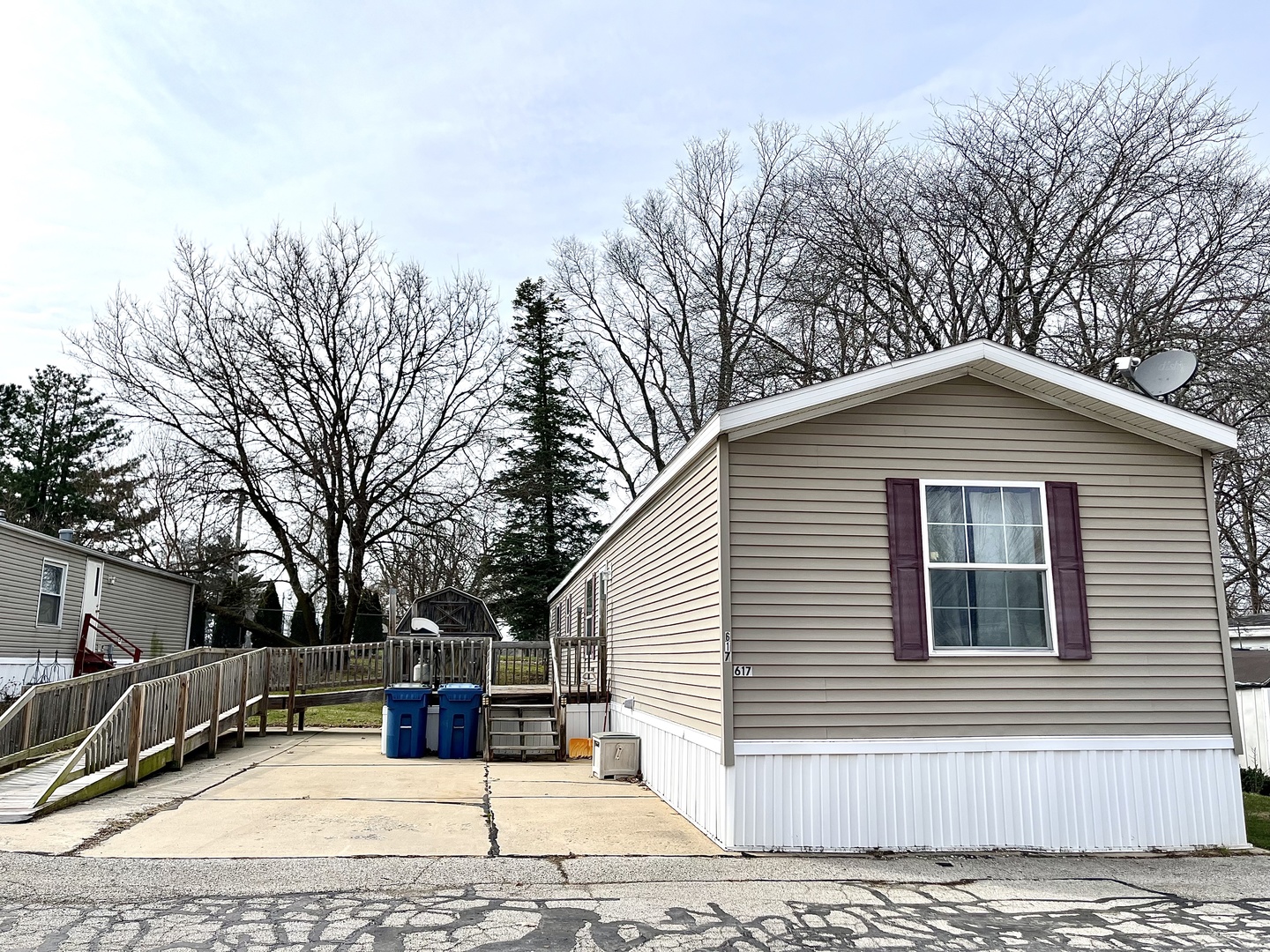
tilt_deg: +10.9
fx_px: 954
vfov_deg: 53.1
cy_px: 476
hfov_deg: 67.3
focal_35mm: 26
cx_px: 635
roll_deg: -0.2
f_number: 1.6
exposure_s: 1/5848
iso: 50
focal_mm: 5.1
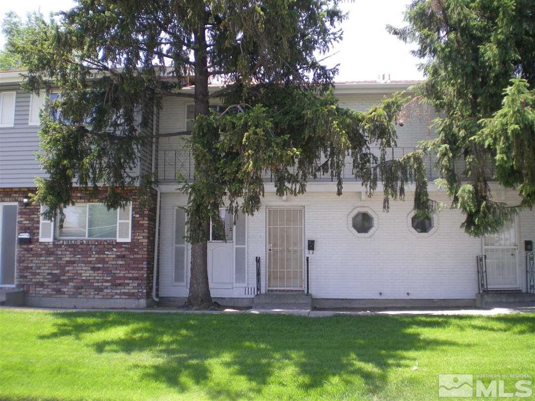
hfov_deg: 49.0
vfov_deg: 37.7
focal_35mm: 38
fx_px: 587
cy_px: 200
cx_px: 268
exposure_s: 1/147
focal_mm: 6.3
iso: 50
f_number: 3.1
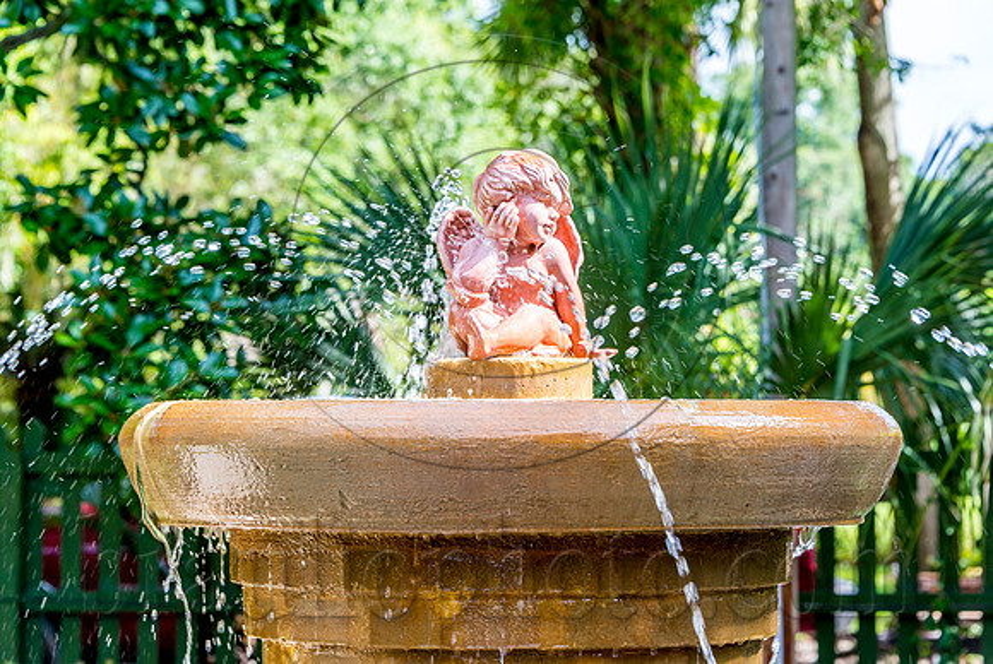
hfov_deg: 17.3
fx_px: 3266
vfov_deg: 11.6
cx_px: 496
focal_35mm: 118
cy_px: 332
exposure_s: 1/200
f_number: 8
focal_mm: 116
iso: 360
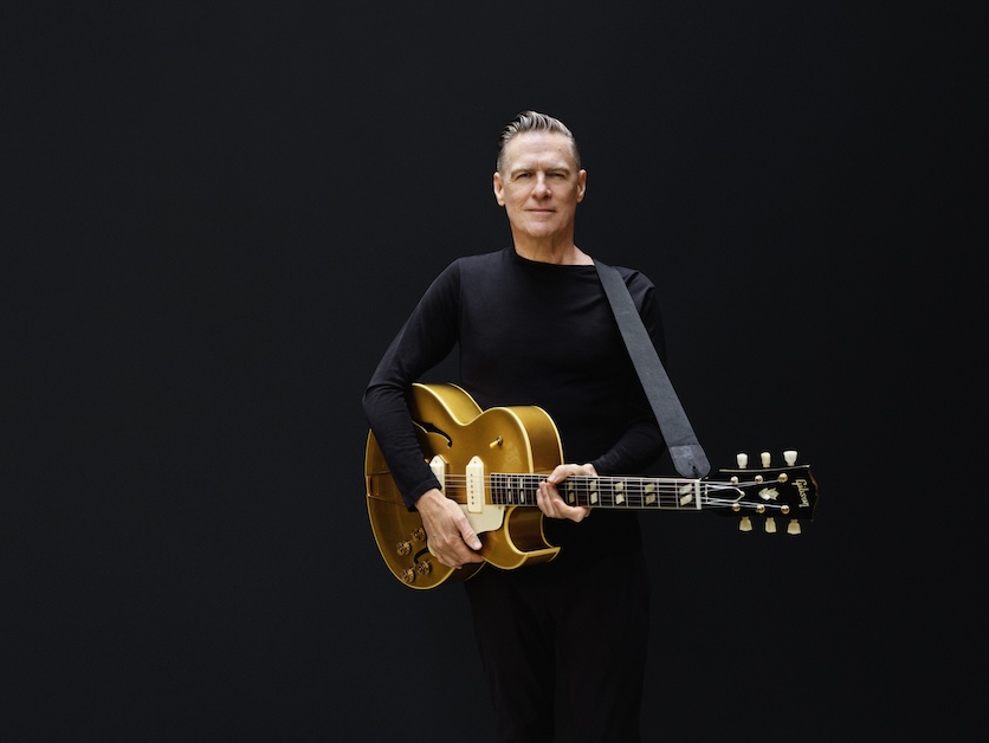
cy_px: 357
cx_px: 515
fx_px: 943
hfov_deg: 55.3
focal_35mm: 33
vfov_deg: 43.0
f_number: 5.6
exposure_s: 1/125
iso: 1250
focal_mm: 39.6
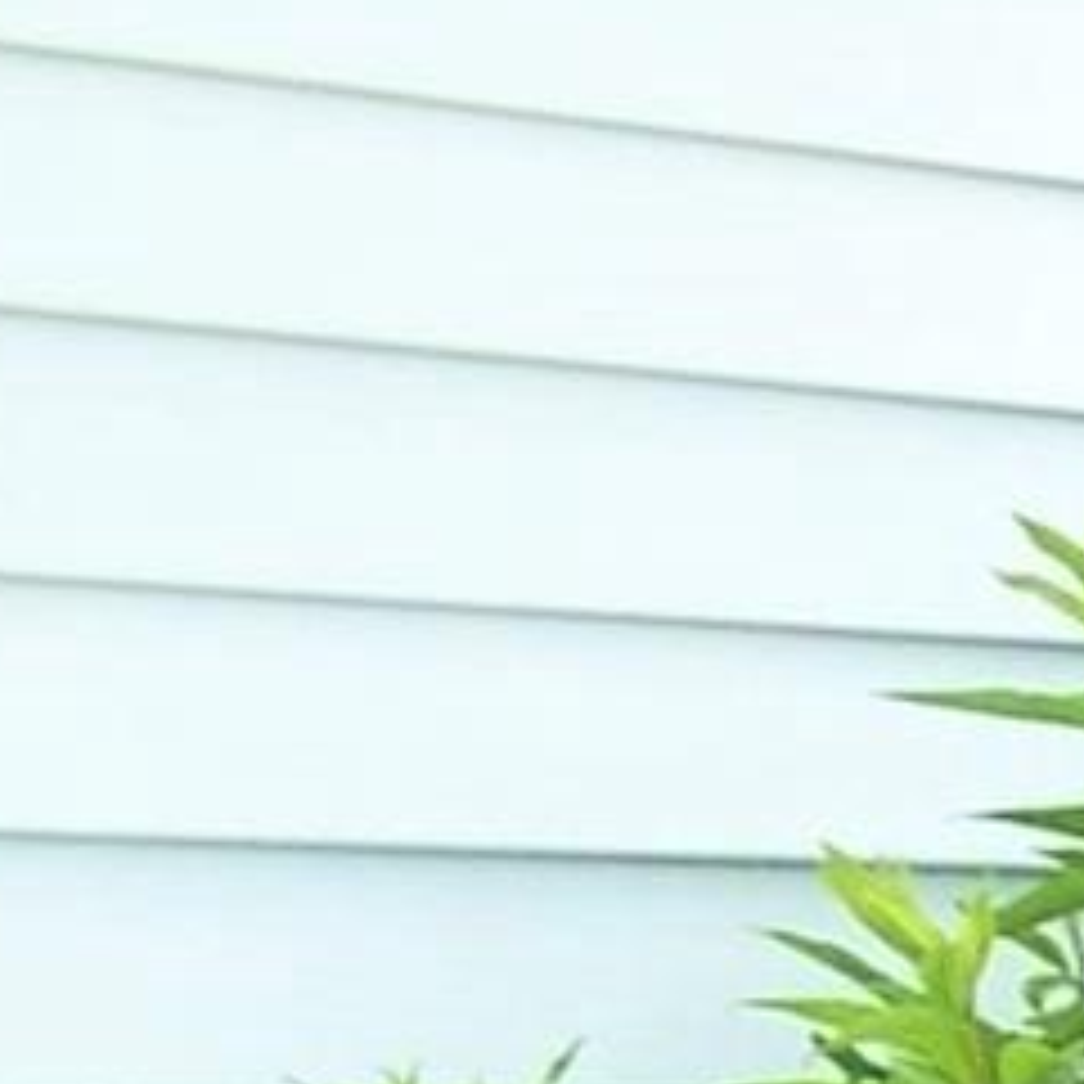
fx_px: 10097
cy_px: 1534
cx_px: 2593
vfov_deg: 6.1
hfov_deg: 5.9
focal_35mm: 285
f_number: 2.8
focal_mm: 6.3
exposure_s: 1/350
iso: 80
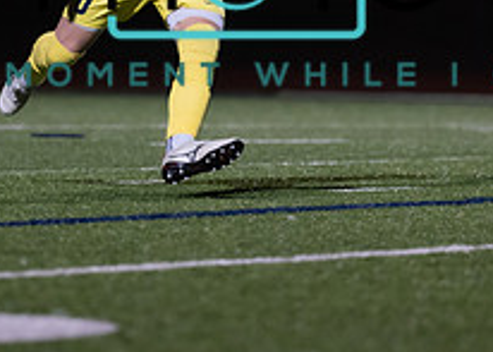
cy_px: -29
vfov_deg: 2.4
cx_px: 163
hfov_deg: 3.4
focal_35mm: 590
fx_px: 8258
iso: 2500
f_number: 2.8
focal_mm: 200
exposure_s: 1/1000
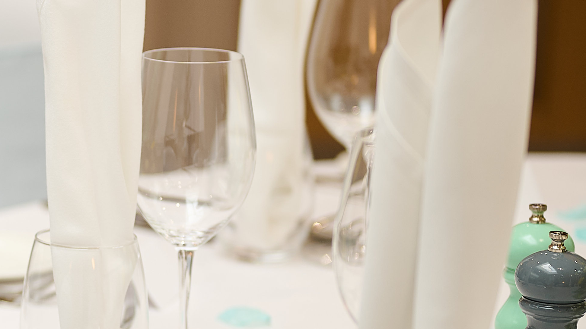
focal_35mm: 163
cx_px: -114
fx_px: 2533
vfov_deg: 7.4
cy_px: 257
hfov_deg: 12.9
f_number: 1.8
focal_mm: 50
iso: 100
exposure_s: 1/160
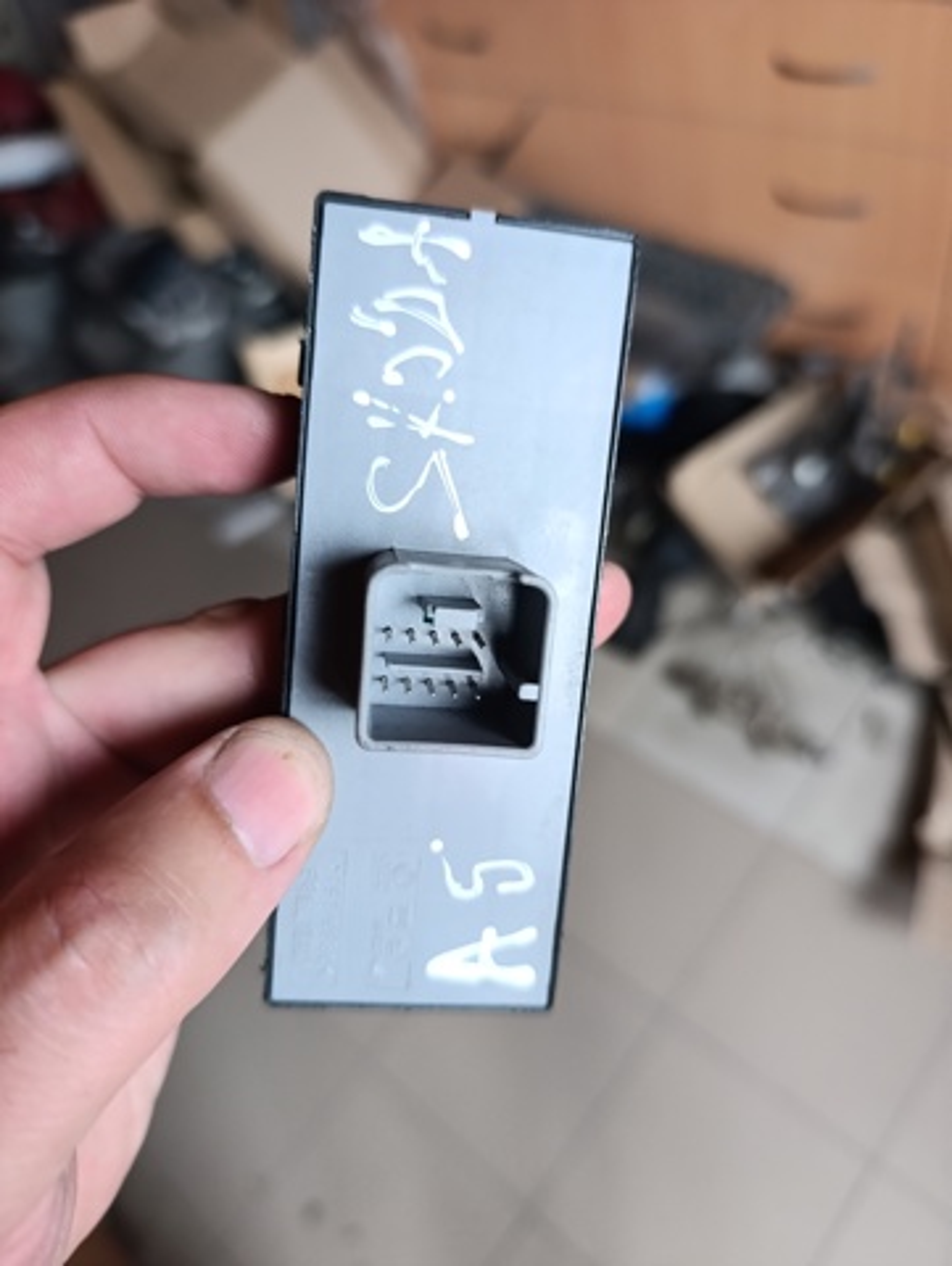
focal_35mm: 23
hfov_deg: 59.0
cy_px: 633
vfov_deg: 73.9
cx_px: 476
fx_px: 842
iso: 1000
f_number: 1.6
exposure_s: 1/100
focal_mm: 6.14
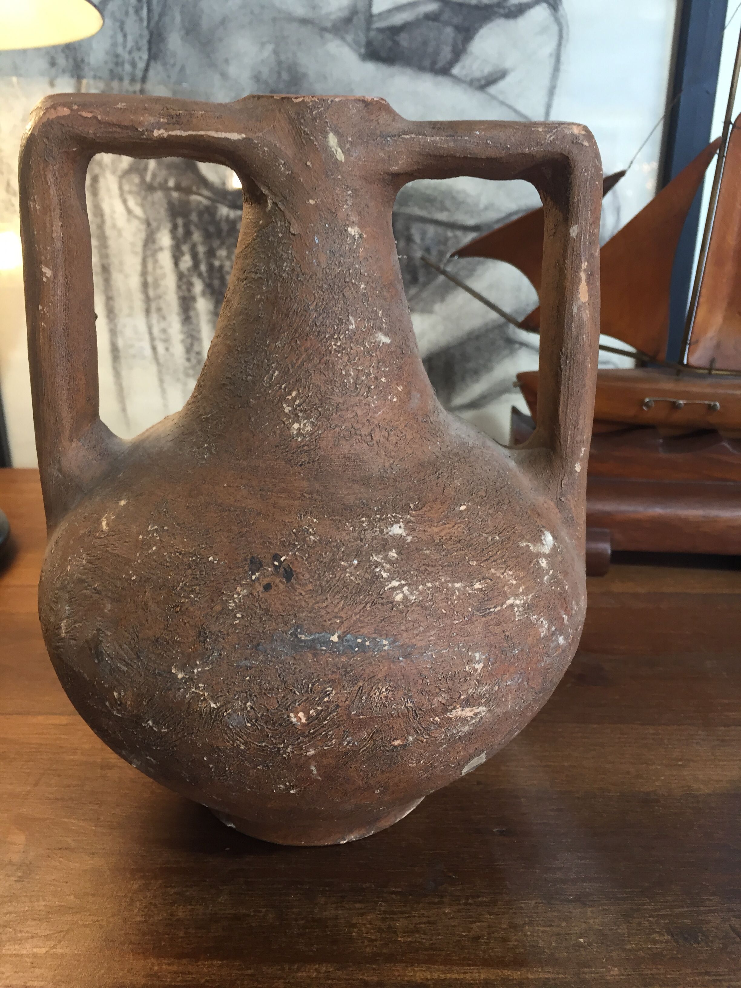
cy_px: 494
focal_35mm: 29
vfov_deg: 61.7
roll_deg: +0.3
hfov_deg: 48.2
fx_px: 828
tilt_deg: -22.0
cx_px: 370
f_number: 2.2
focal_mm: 4.15
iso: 80
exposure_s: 1/33
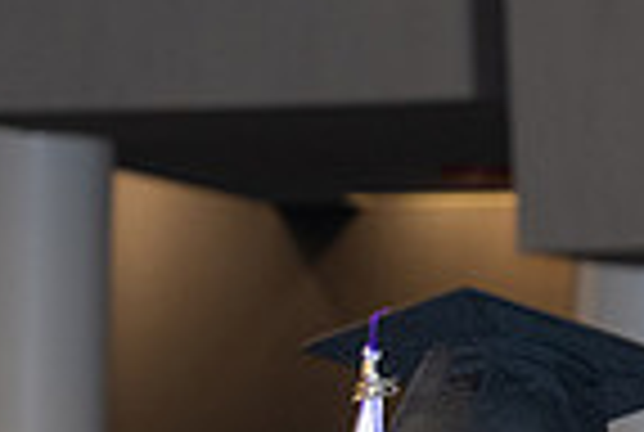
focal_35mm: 358
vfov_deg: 3.8
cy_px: 954
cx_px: 123
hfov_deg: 5.7
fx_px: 6418
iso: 1000
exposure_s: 1/80
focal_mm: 76
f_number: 5
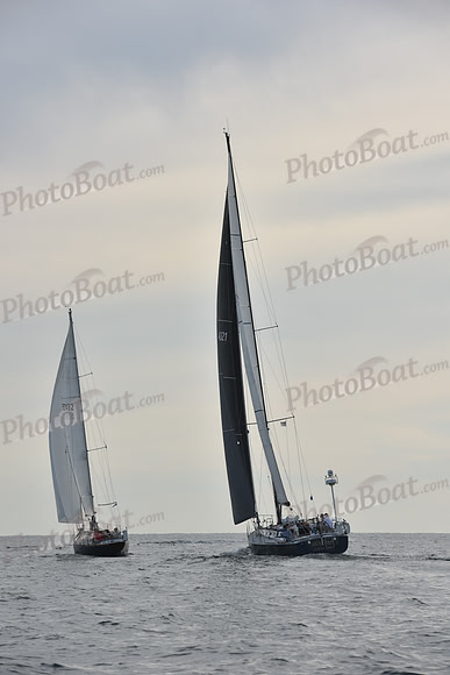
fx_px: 2998
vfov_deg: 12.8
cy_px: 338
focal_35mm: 160
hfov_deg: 8.6
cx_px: 225
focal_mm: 160
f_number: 10
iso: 320
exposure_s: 1/1000
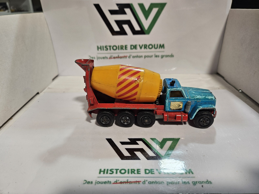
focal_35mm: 24
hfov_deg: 71.6
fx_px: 180
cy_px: 97
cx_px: 130
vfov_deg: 56.8
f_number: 1.8
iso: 125
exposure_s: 1/100
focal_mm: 5
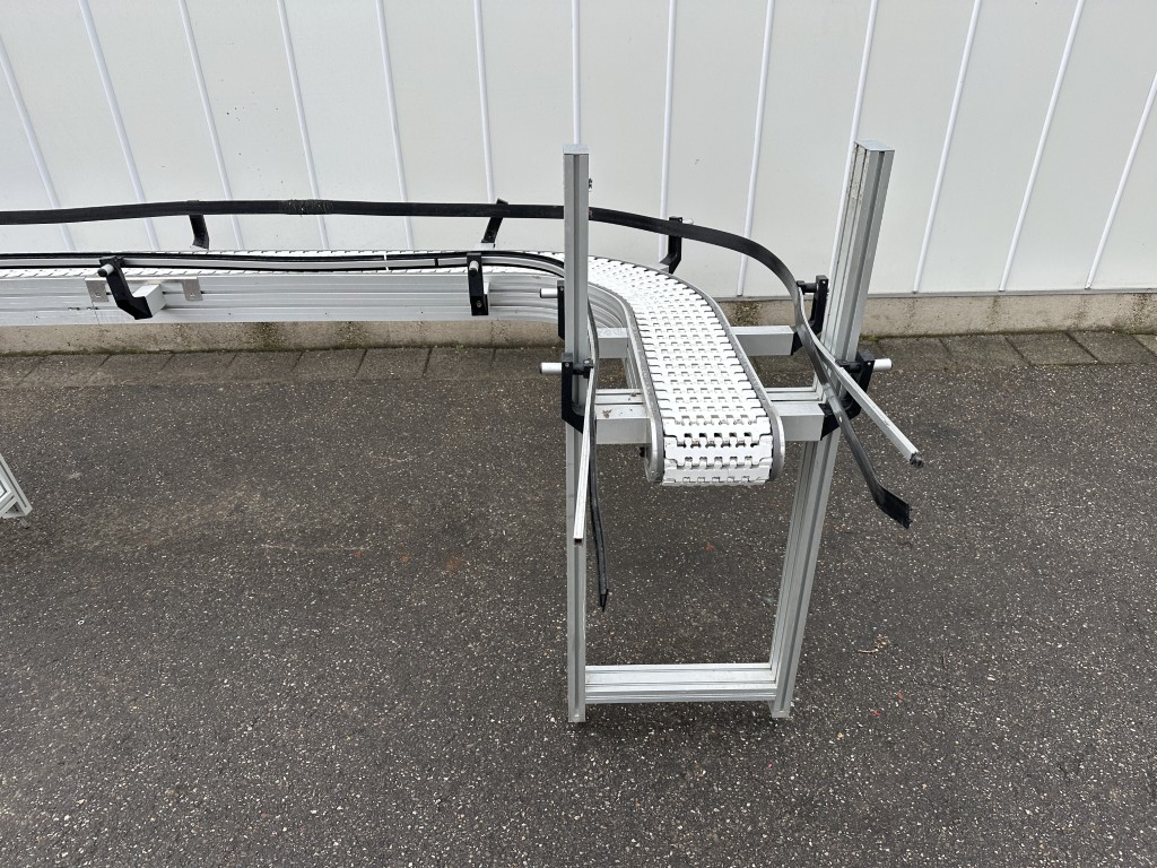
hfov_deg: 71.6
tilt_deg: -31.9
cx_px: 578
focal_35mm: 24
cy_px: 434
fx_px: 802
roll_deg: +1.4
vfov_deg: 56.8
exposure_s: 1/304
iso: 80
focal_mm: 6.86
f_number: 1.78
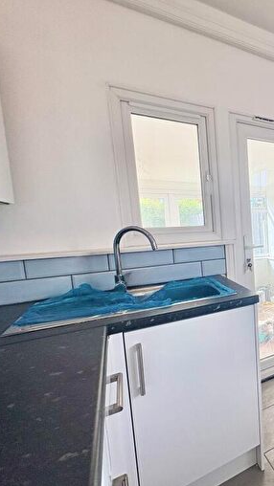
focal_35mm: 21
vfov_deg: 83.8
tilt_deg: -6.4
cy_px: 250
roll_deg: +2.1
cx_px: 310
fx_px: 271
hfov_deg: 41.2
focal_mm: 2.22
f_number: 2.2
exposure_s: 1/201
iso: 50
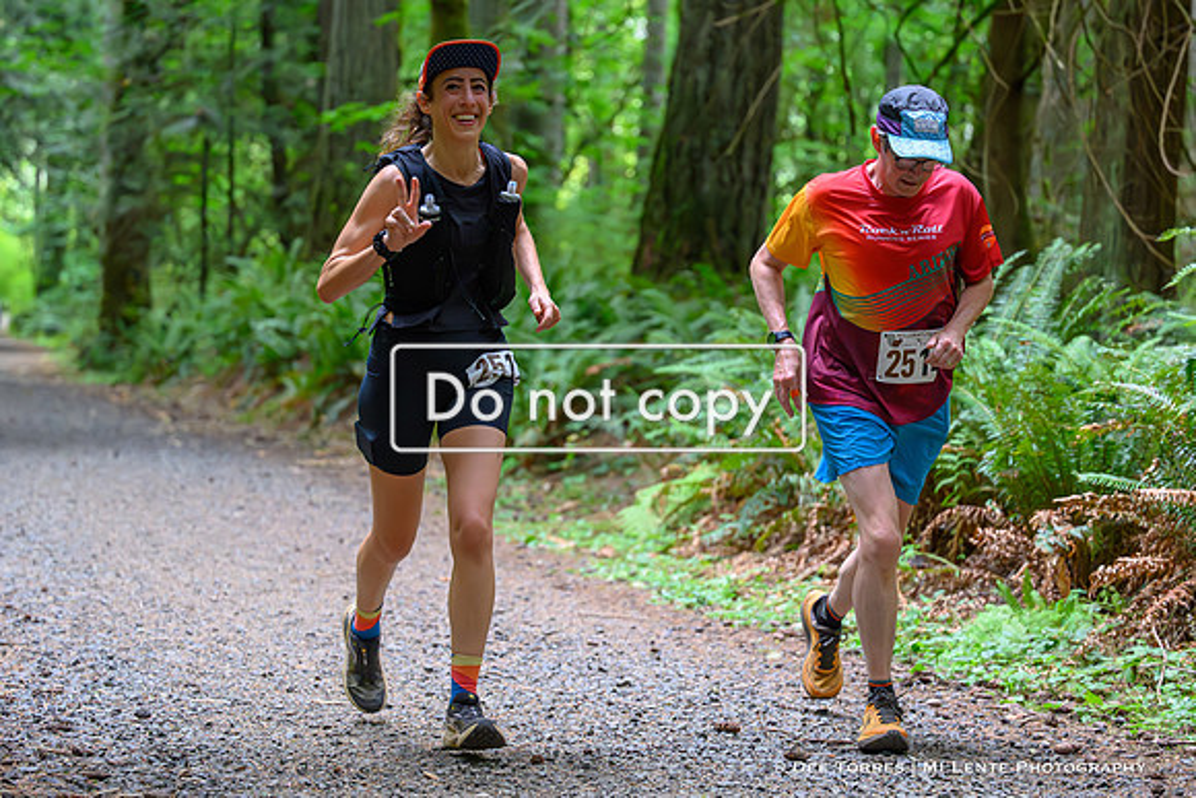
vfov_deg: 15.9
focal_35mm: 86
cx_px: 578
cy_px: 366
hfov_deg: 23.7
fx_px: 2849
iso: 5000
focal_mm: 71
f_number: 2.8
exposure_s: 1/800
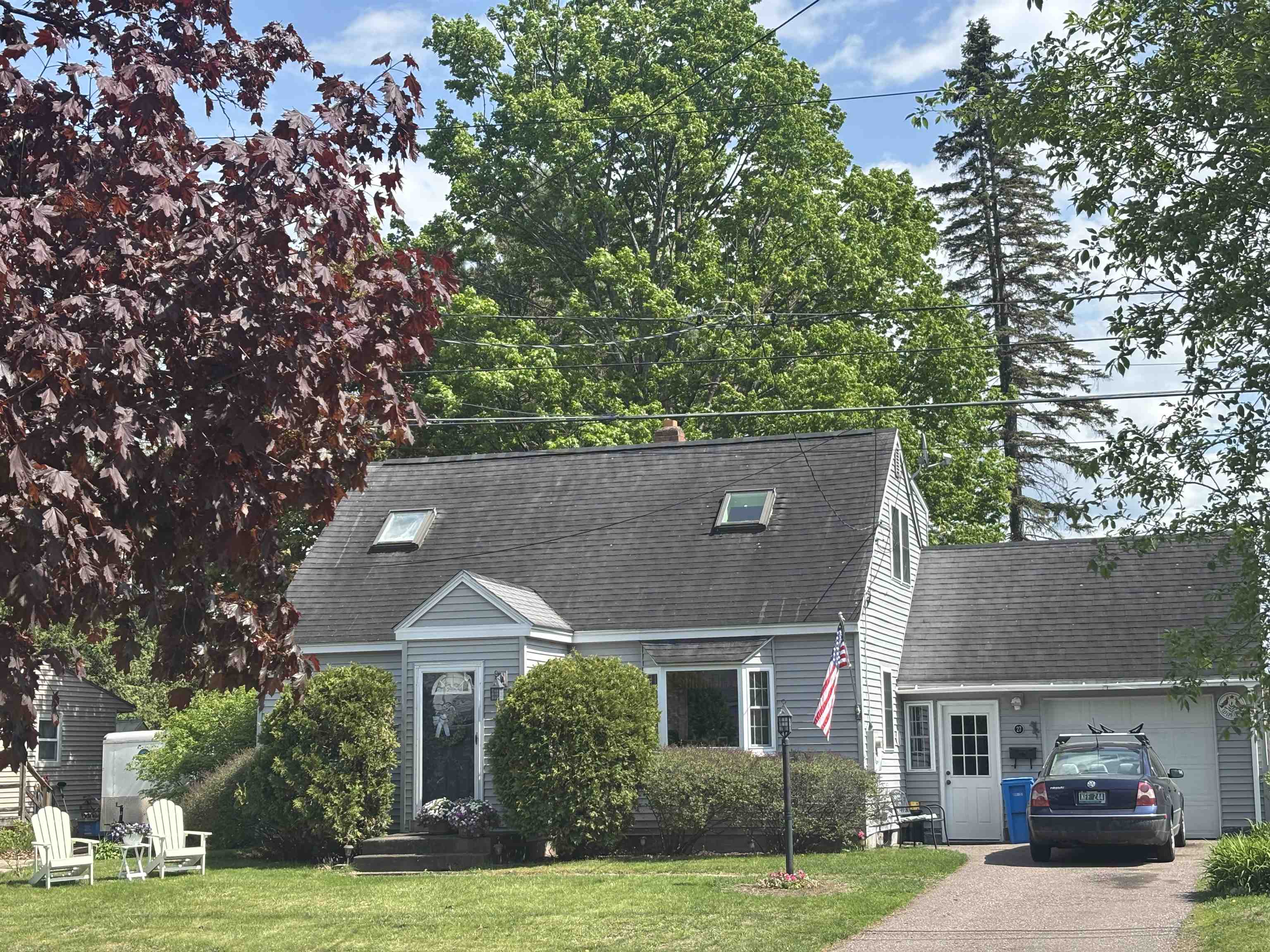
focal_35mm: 52
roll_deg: +0.8
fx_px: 1908
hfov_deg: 36.8
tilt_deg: +8.9
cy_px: 476
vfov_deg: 28.0
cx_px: 635
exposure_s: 1/1479
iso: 32
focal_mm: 5.96
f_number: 1.6
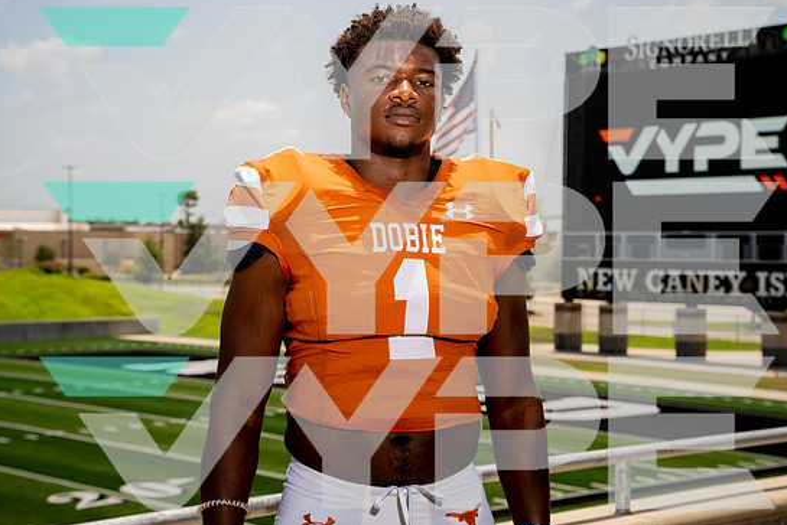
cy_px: 259
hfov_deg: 30.1
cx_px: 412
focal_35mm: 67
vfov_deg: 20.3
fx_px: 1465
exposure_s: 1/250
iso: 100
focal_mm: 63
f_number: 7.1
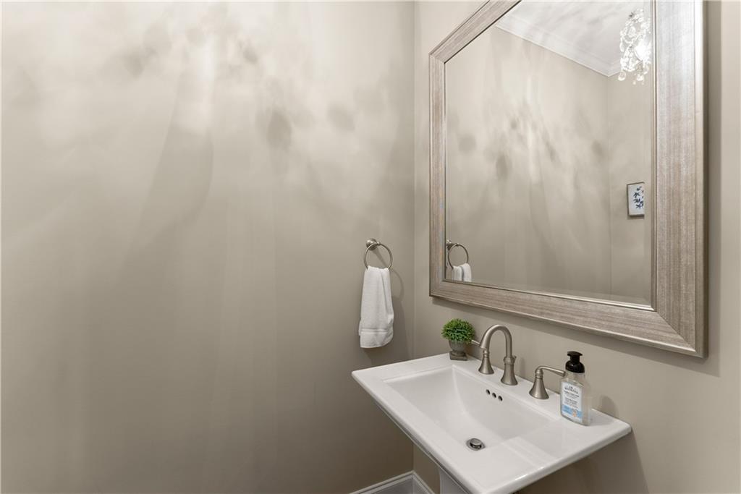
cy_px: 247
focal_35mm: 14
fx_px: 288
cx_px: 370
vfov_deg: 81.2
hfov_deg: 104.2
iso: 640
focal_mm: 14
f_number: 7.1
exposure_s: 1/1.25
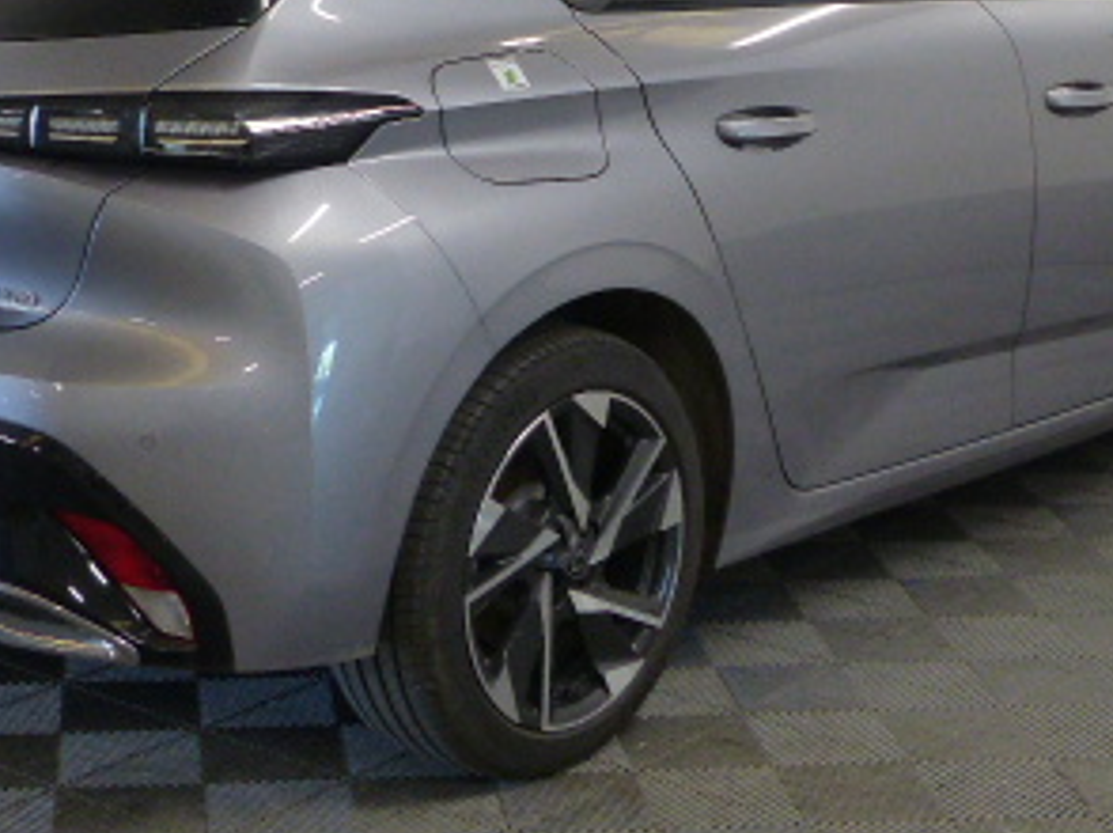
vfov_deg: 17.2
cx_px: 481
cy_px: 125
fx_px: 2731
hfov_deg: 23.0
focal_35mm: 85
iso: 400
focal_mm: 6.8
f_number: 2.8
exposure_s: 1/60
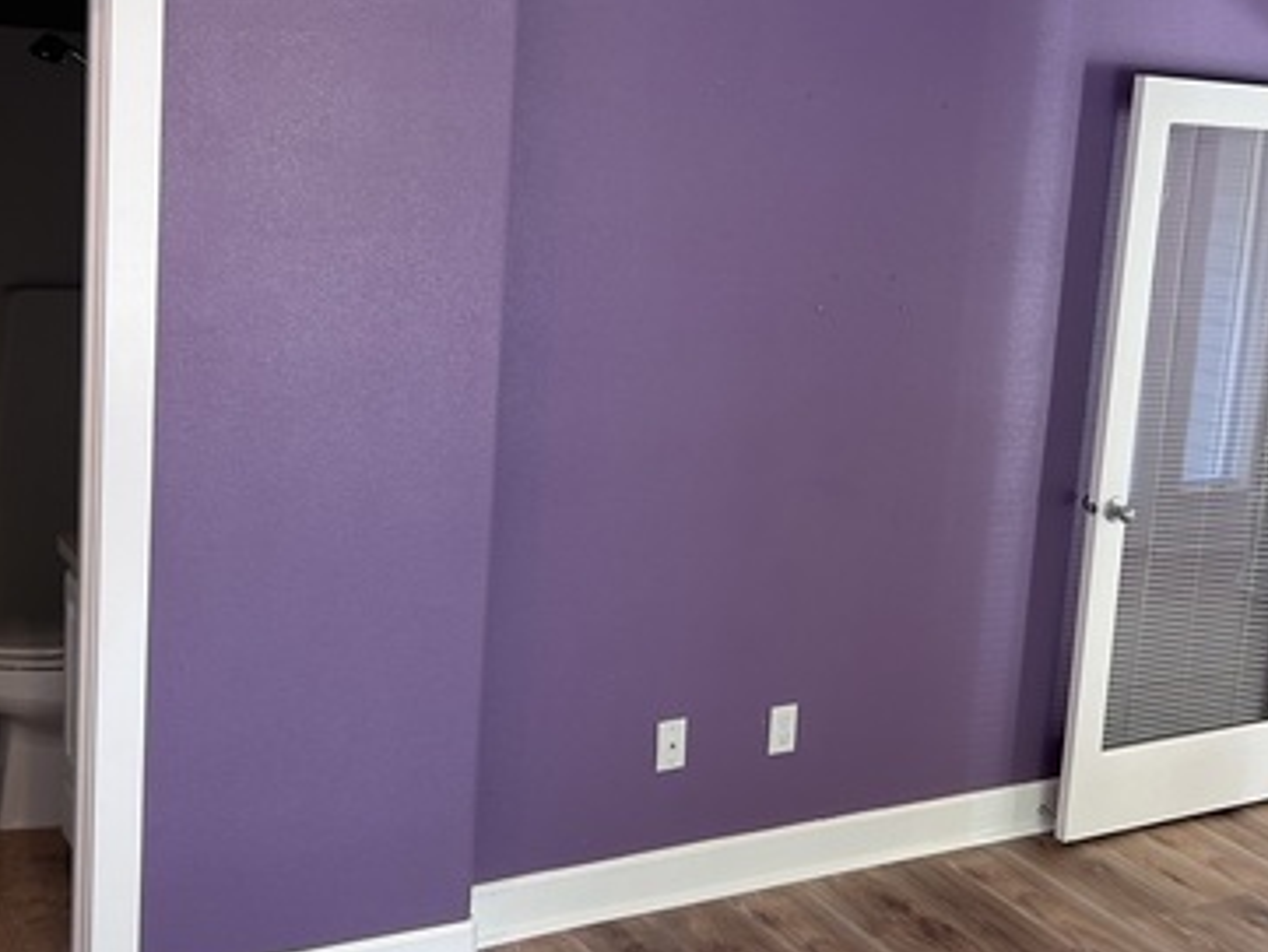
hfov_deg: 39.5
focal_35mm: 48
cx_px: 746
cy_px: 397
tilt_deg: -8.9
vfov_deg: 30.2
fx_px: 1759
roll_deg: -4.0
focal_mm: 5.7
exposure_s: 1/60
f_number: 1.5
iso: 80
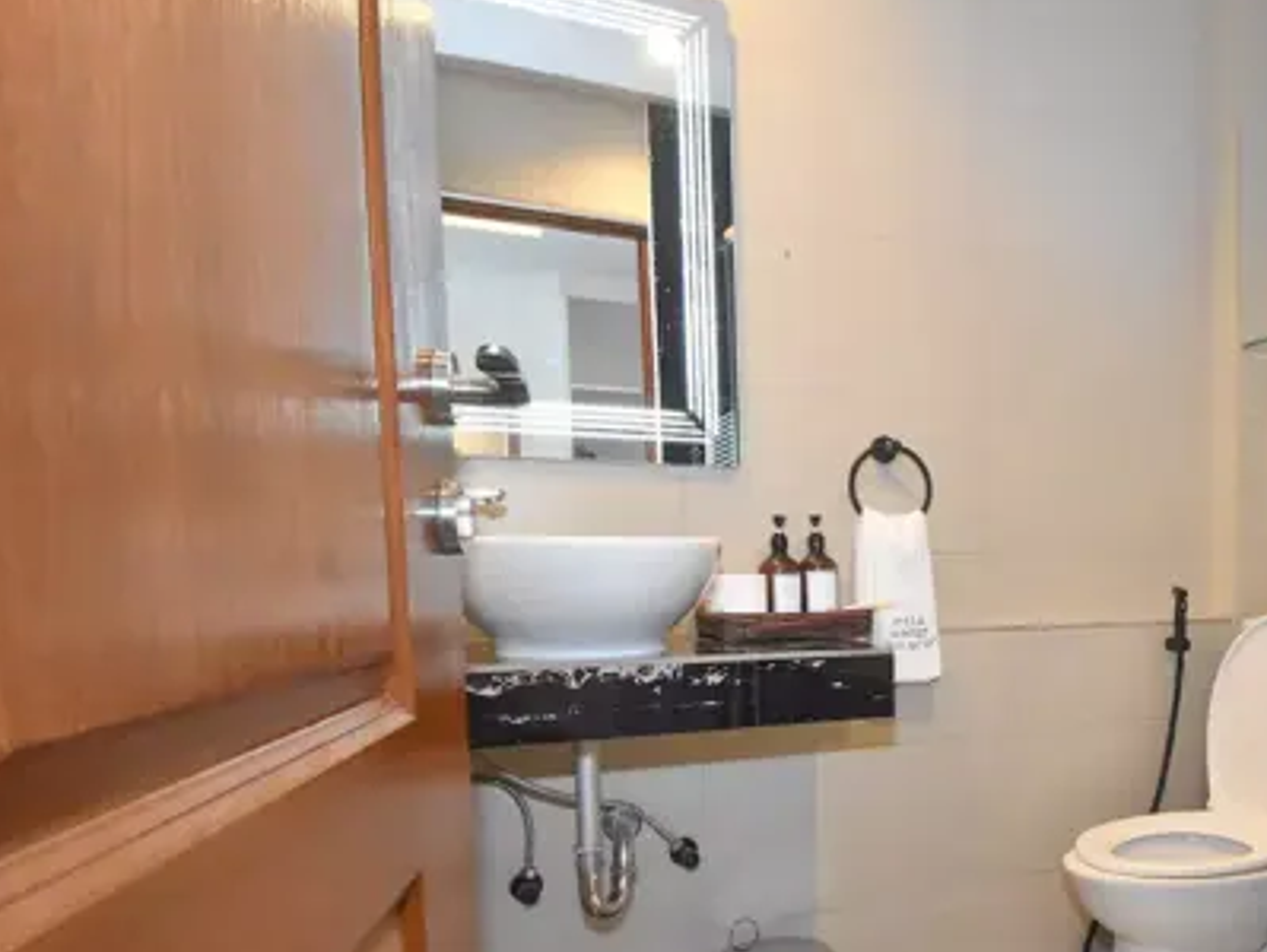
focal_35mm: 26
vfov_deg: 52.2
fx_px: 953
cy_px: 625
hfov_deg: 62.6
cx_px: 978
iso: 2800
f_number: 10
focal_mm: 10
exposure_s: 1/25
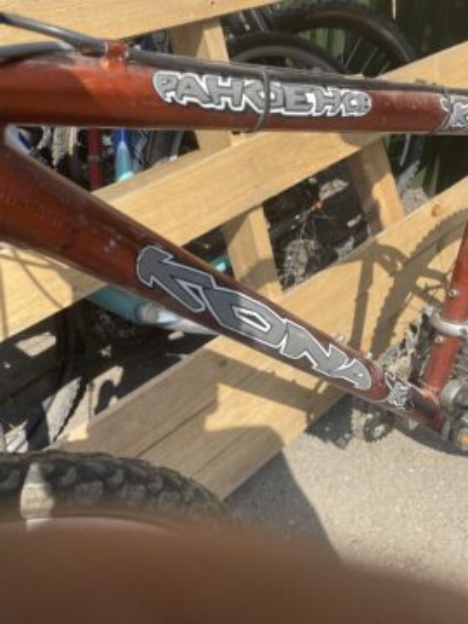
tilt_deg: -43.5
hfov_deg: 53.1
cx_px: 234
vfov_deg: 67.3
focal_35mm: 26
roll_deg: +1.8
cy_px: 312
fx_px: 469
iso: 32
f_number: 1.6
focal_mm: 4.2
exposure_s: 1/1689
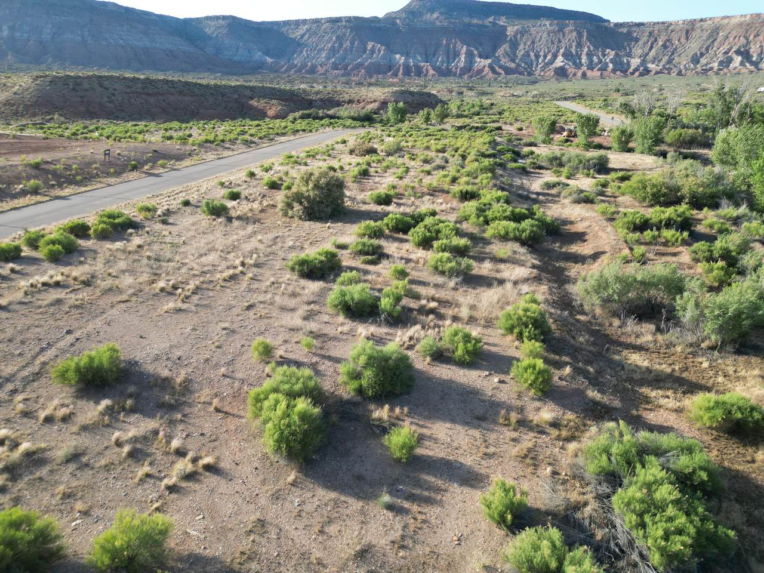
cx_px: 382
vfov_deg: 56.8
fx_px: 530
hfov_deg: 71.6
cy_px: 286
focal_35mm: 24
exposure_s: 1/800
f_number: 1.7
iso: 100
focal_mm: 6.72
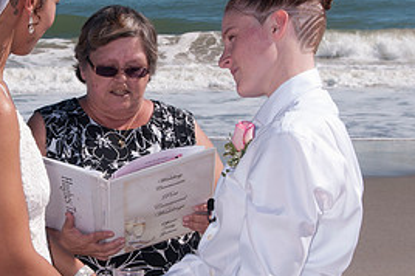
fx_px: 1796
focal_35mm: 156
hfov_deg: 13.1
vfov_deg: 8.8
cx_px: 87
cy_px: 117
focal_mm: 48
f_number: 13
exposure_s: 1/250
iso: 100
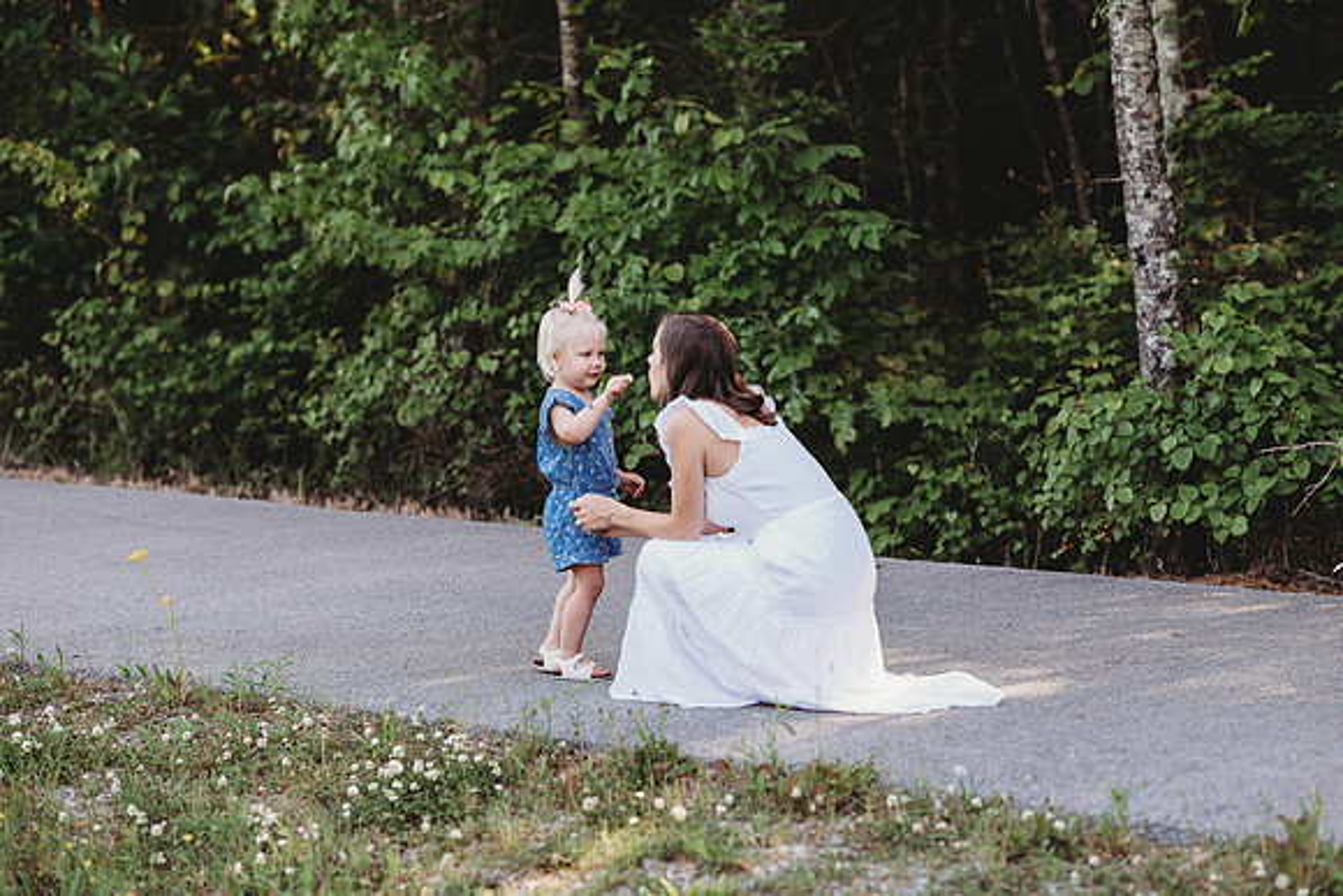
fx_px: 3172
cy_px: 448
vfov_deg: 16.1
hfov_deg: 23.9
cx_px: 672
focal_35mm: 85
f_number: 2.2
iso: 100
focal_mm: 85
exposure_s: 1/160
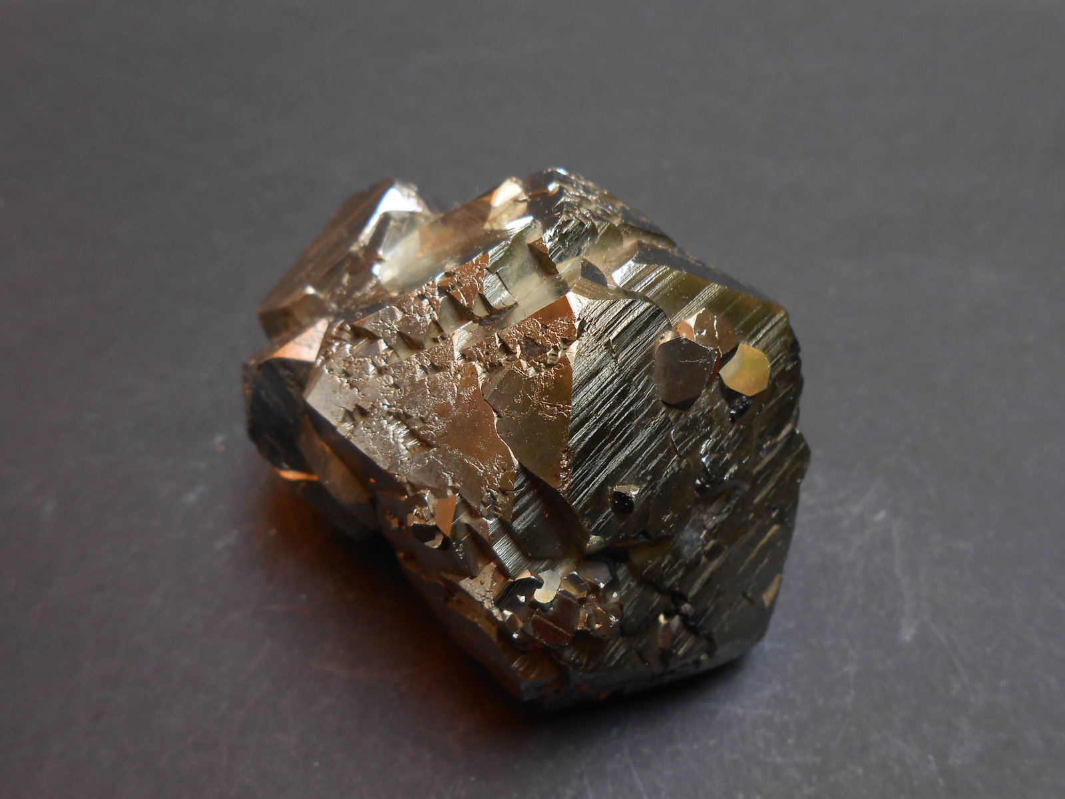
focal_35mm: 26
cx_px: 532
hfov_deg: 67.3
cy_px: 400
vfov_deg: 53.1
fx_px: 800
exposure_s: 1/30
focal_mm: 4.6
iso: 100
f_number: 3.5
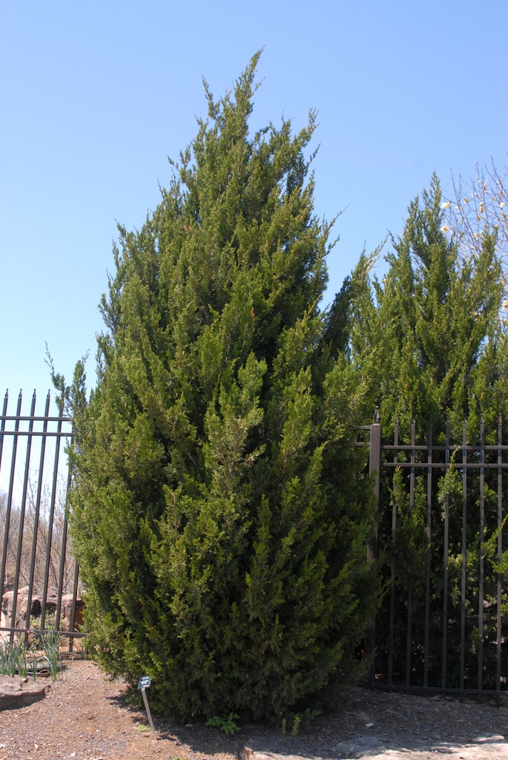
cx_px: 254
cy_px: 380
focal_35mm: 42
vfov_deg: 46.4
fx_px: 887
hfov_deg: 32.0
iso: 400
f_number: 8
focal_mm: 28
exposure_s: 1/250
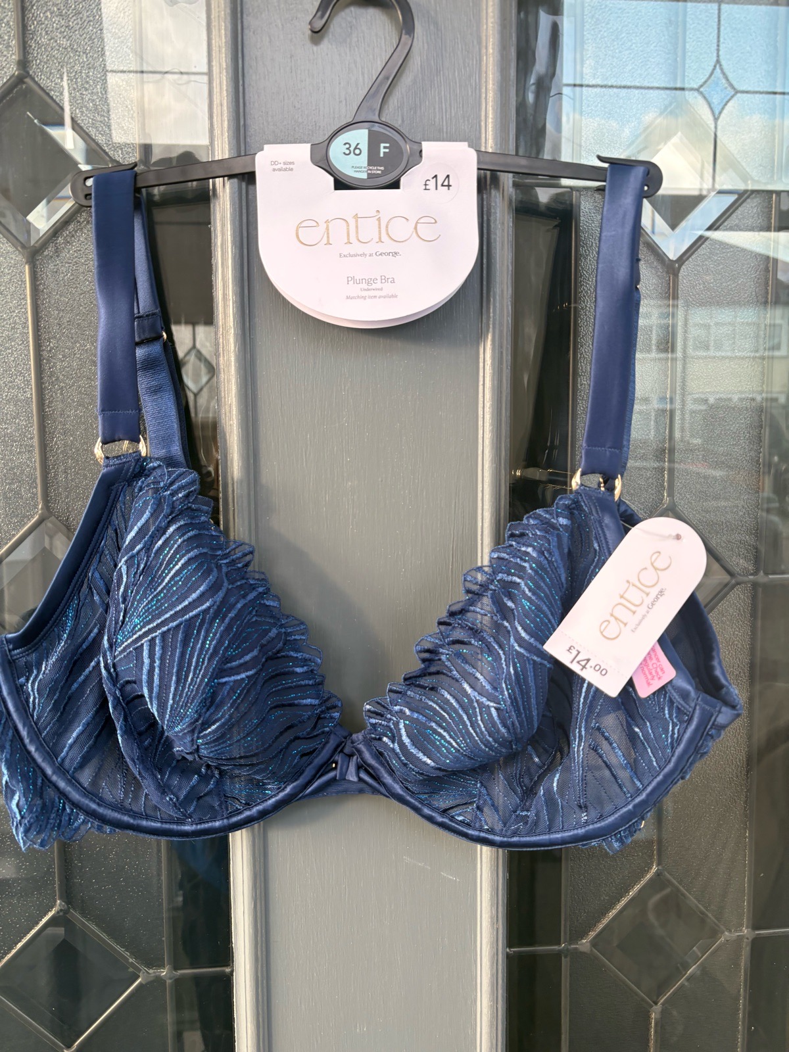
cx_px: 394
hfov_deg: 53.1
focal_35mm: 26
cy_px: 526
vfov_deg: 67.3
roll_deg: +0.4
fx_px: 790
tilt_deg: -3.2
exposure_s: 1/121
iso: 80
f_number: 1.6
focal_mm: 5.96
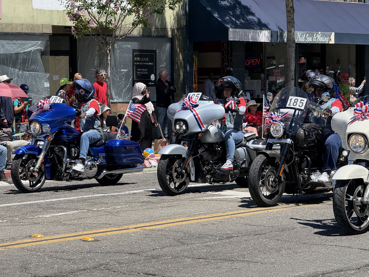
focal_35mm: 120
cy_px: 138
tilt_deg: -2.9
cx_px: 184
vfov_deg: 12.3
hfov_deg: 16.4
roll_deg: +0.6
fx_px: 1279
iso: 64
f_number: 2.8
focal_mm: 15.66
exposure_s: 1/903
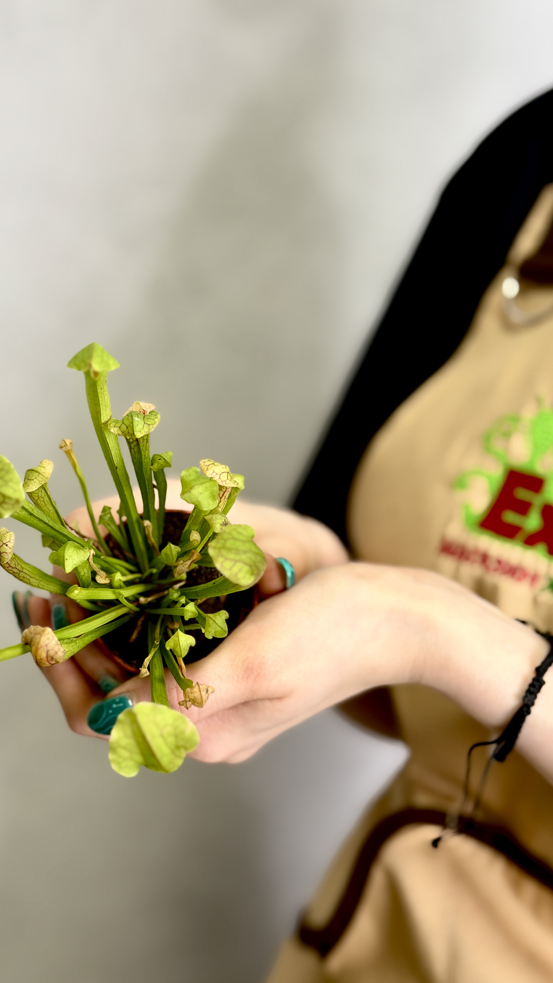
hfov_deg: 22.6
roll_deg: -4.3
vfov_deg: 39.2
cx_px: 235
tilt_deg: -11.4
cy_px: 488
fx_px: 1381
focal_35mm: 53
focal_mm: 6.76
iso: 50
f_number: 1.78
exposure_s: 1/121
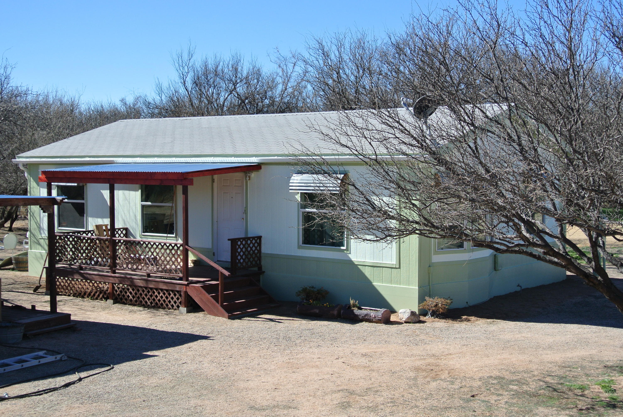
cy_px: 208
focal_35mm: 52
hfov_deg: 38.1
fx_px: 901
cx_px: 312
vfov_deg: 26.1
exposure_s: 1/500
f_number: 4.8
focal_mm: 19.6
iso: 100
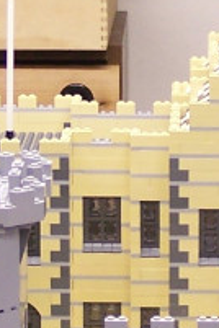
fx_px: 2856
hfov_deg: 4.4
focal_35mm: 313
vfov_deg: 6.6
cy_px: 100
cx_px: 199
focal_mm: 9.8
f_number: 3.1
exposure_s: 1/6
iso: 80
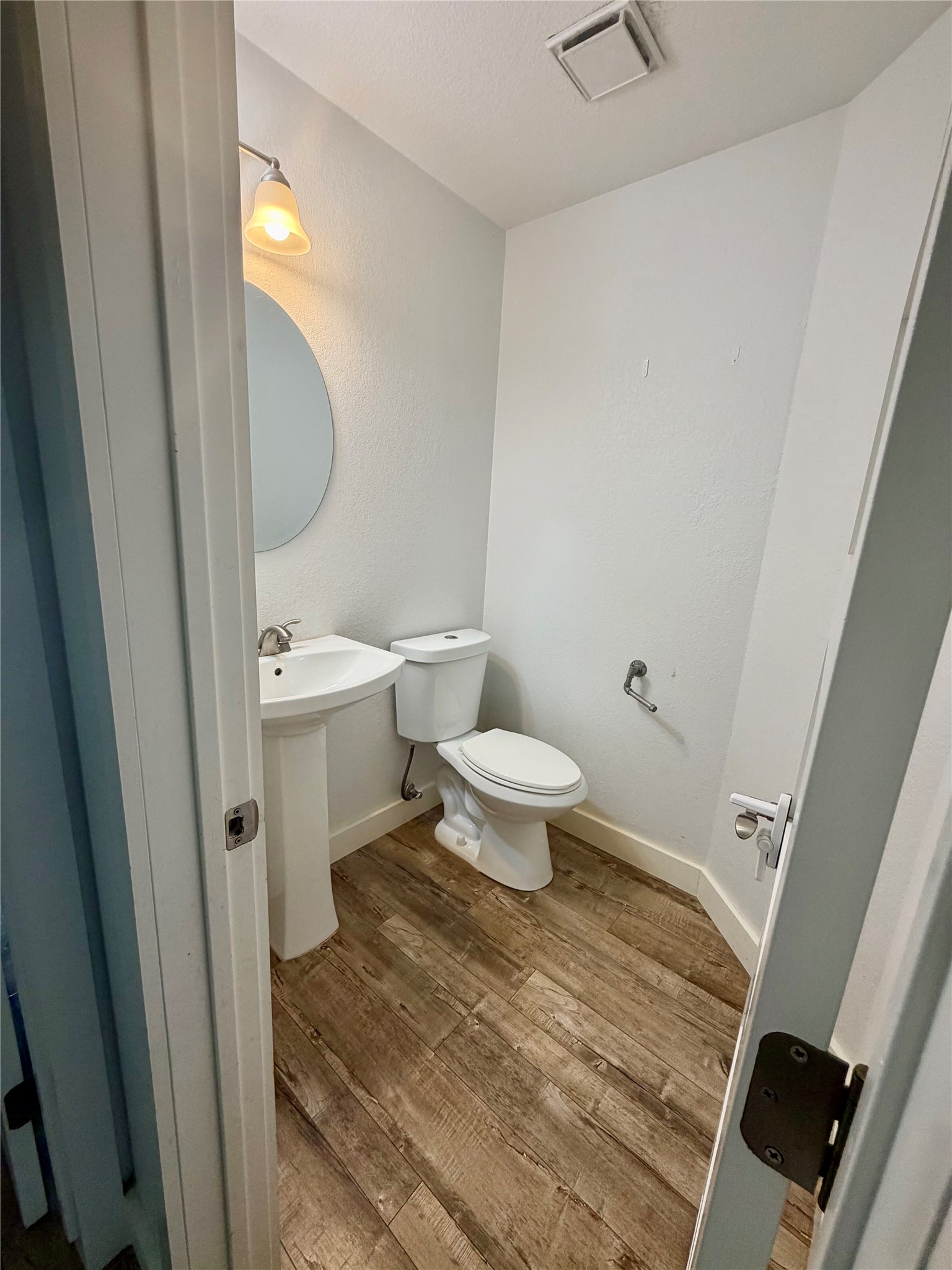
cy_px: 635
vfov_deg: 102.1
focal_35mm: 14
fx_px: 513
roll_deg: -3.6
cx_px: 476
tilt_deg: -12.9
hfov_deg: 85.7
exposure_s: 1/60
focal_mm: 2.22
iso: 160
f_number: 2.2
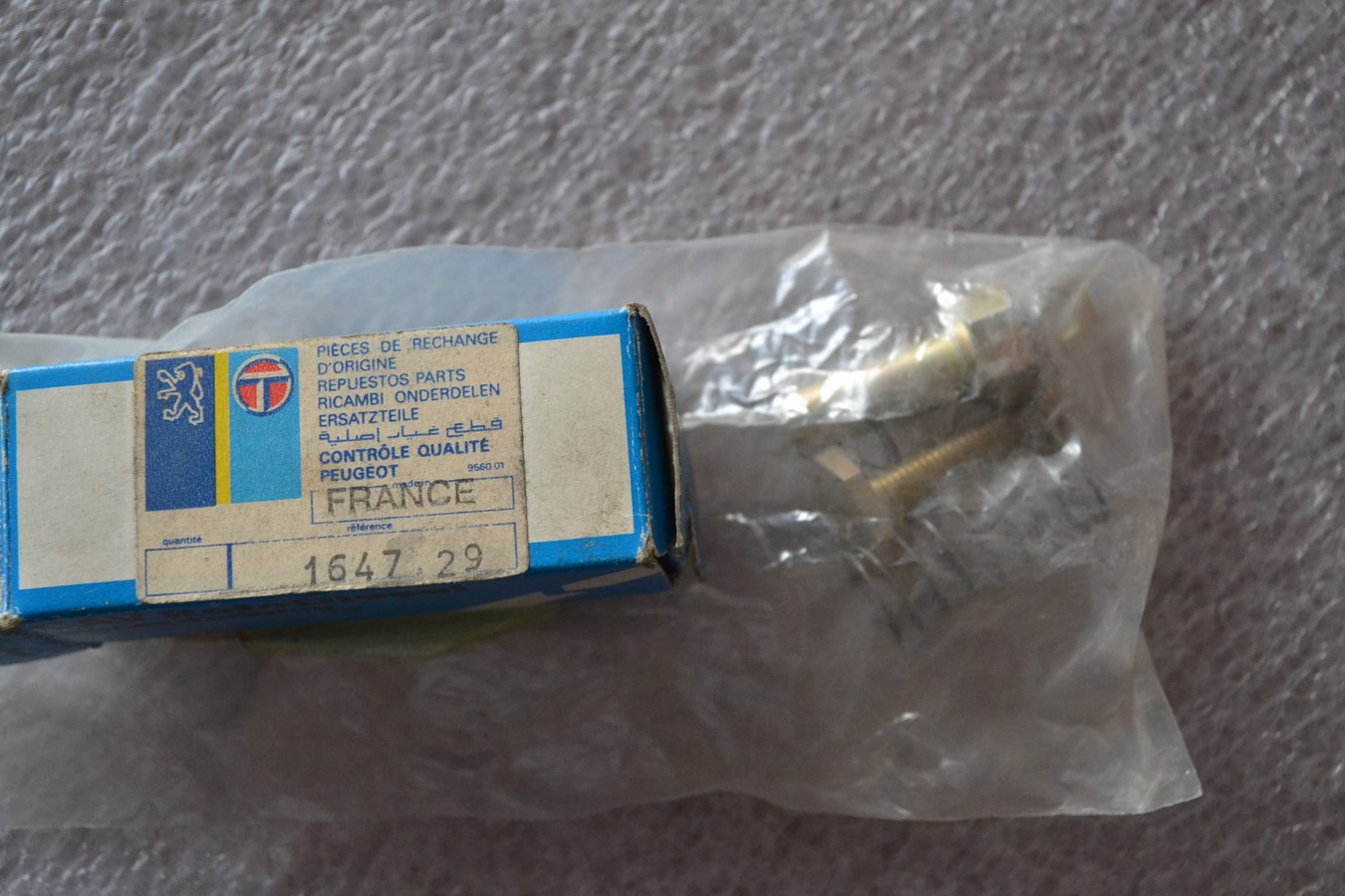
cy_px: 448
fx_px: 2129
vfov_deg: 23.8
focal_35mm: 57
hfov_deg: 35.1
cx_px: 672
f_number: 5
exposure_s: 1/60
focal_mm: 38
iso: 2200
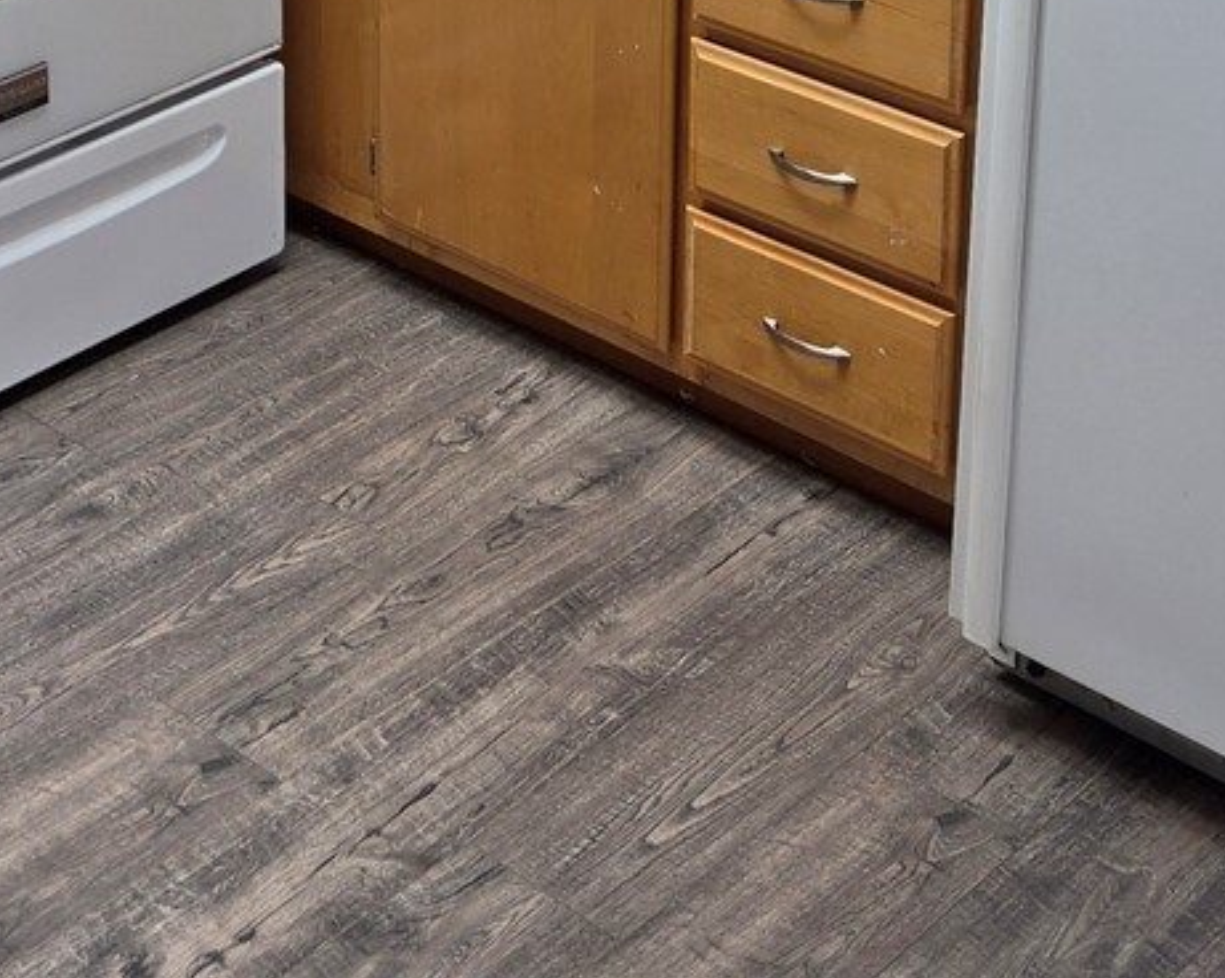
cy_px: -486
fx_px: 2826
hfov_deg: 24.2
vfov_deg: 17.6
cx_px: 308
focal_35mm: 78
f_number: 1.8
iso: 50
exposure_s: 1/180
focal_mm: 5.4
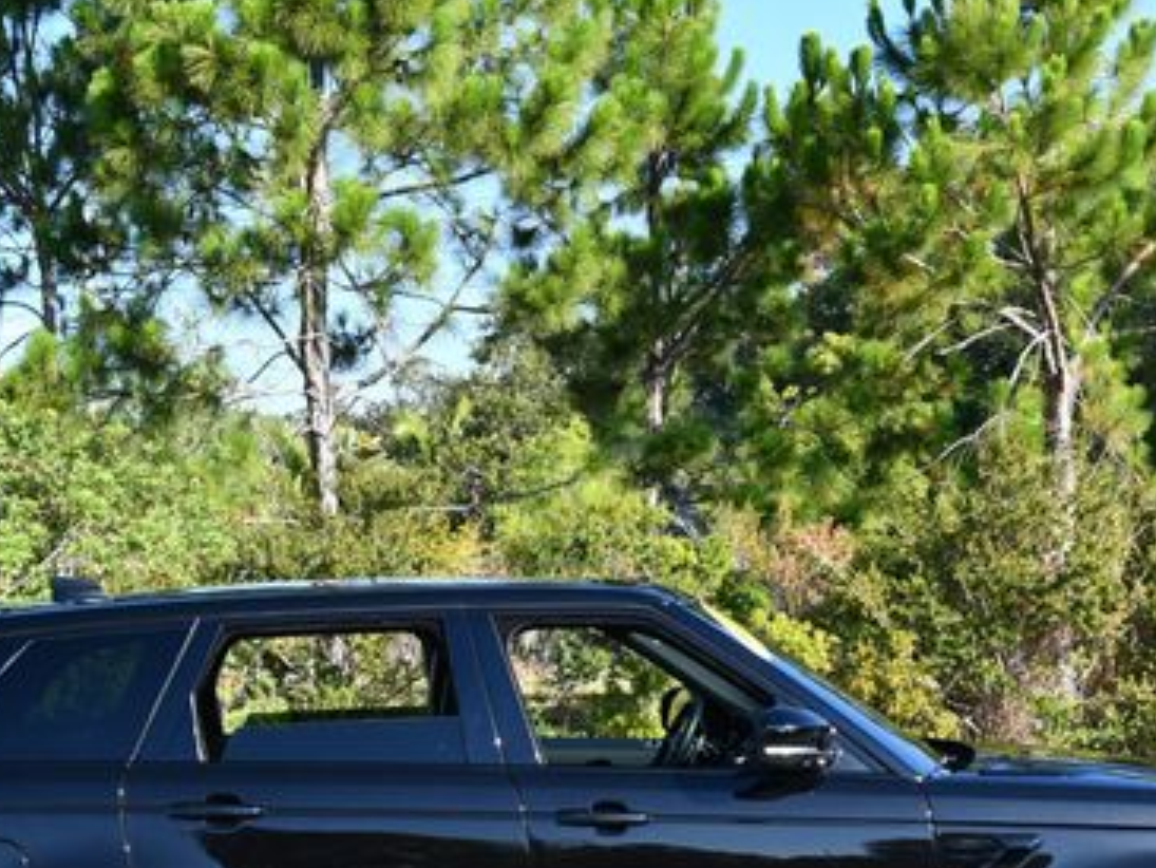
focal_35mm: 81
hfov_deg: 24.1
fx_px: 2706
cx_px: 510
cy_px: 656
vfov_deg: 18.1
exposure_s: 1/250
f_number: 6.3
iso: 200
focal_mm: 24
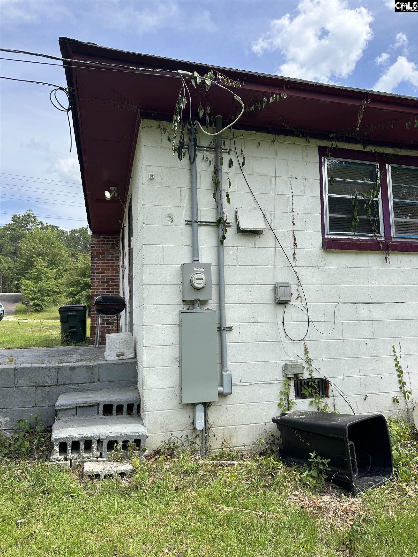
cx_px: 209
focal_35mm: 24
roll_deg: +0.5
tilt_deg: +7.4
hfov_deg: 56.8
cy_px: 278
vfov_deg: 71.6
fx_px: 386
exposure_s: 1/2469
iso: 80
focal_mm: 6.86
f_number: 1.78
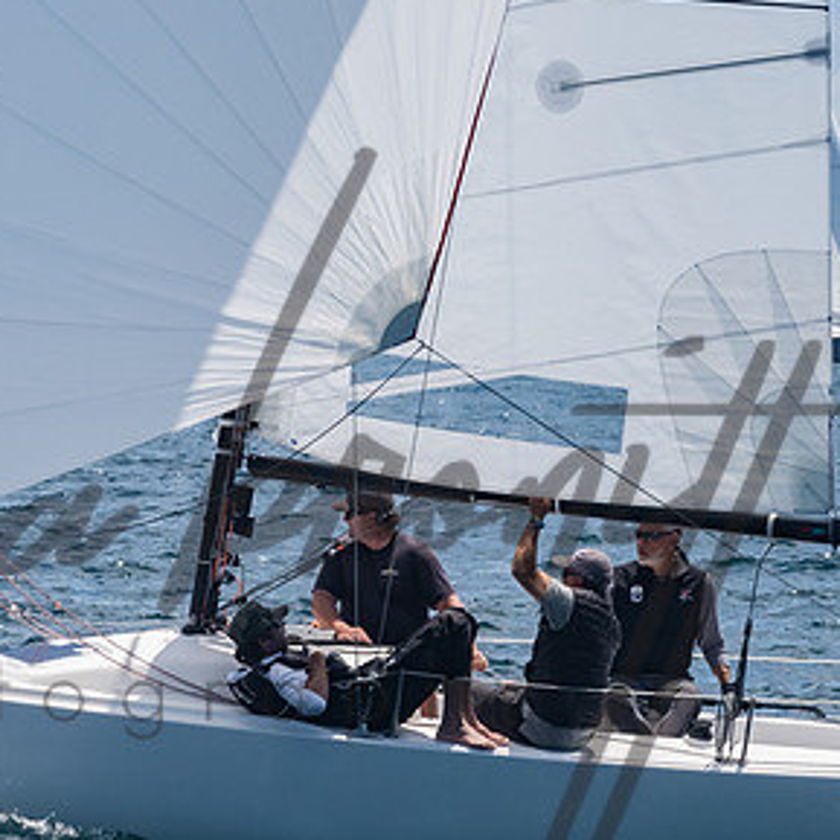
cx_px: 404
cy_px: 477
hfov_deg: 4.6
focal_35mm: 384
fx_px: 10542
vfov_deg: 4.6
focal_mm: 150
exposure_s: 1/1000
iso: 640
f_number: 14
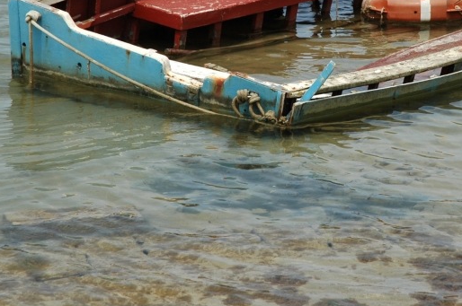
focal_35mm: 184
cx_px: 329
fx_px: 2358
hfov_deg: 11.2
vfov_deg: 7.4
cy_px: 45
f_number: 9
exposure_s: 1/320
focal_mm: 70
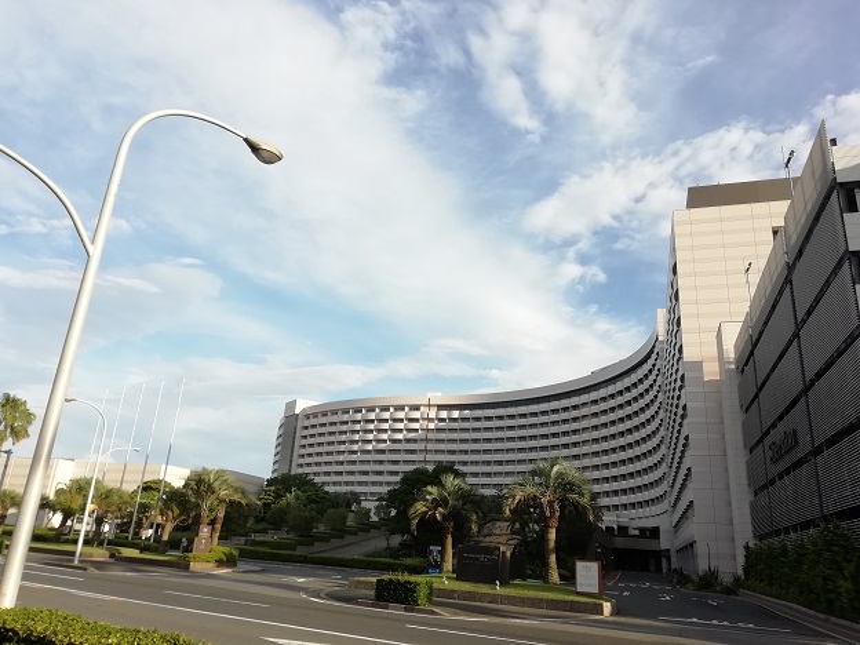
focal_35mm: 26
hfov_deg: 67.3
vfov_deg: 53.1
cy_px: 322
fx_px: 646
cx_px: 430
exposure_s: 1/732
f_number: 2.2
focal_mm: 3.46
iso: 50
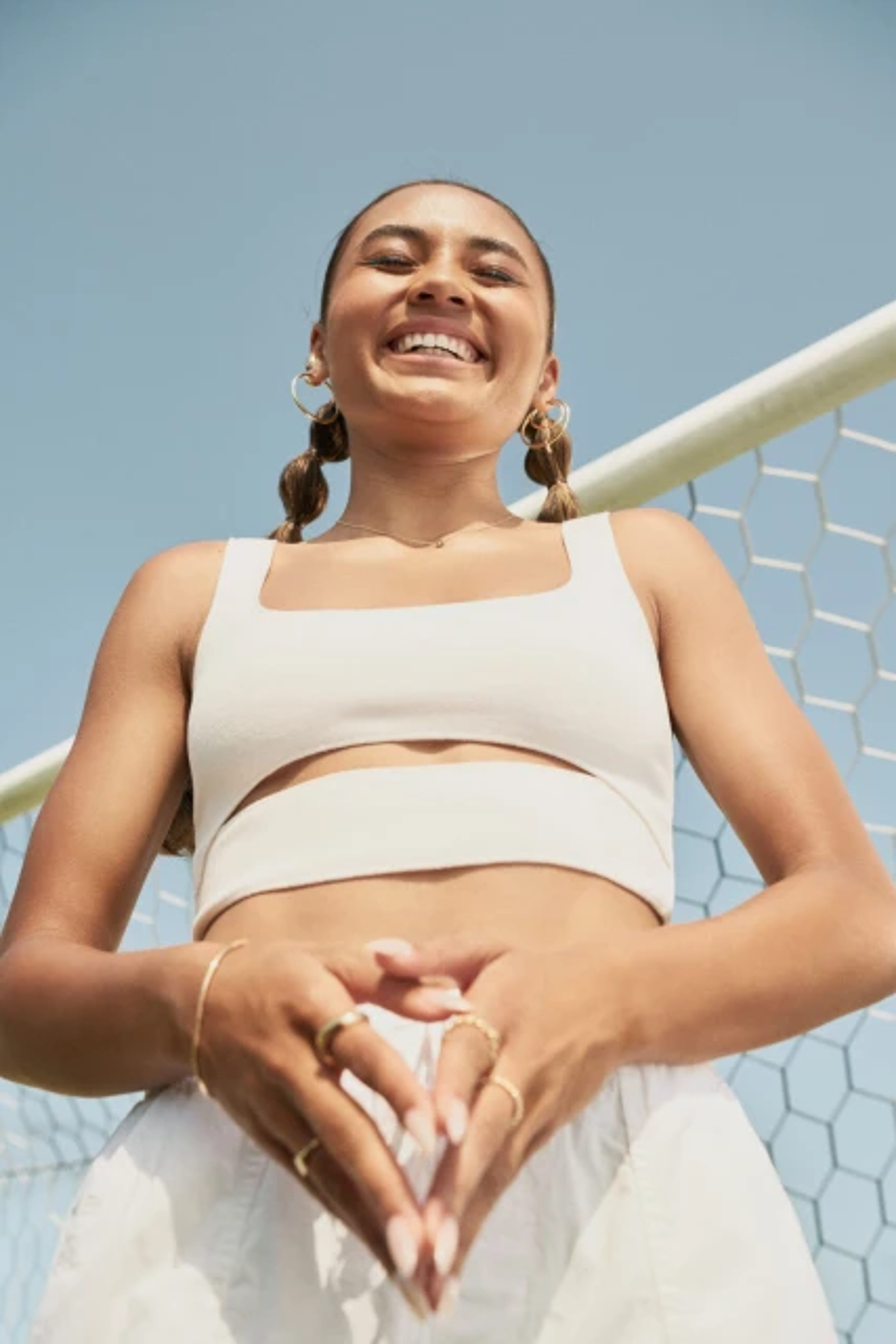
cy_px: 672
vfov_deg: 50.7
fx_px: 1418
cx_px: 448
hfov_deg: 35.1
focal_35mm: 38
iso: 200
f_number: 5.6
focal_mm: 38
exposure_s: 1/640
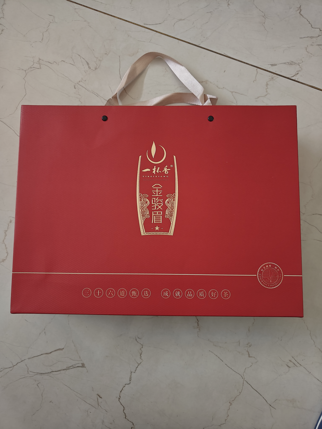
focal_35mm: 24
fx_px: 298
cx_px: 161
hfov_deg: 56.8
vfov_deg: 71.6
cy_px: 214
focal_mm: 5.59
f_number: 1.8
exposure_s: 1/33
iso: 1250
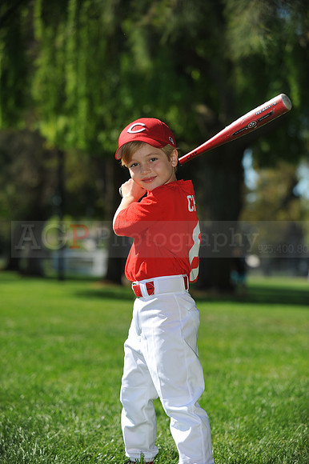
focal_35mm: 100
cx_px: 154
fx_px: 1289
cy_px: 232
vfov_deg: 20.4
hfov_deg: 13.7
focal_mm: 100
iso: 200
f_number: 4
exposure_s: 1/2000
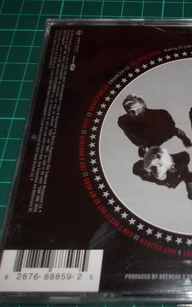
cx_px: 205
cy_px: 166
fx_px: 393
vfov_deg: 42.6
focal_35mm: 47
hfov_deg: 25.6
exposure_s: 1/30
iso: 200
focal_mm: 4.1
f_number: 3.3
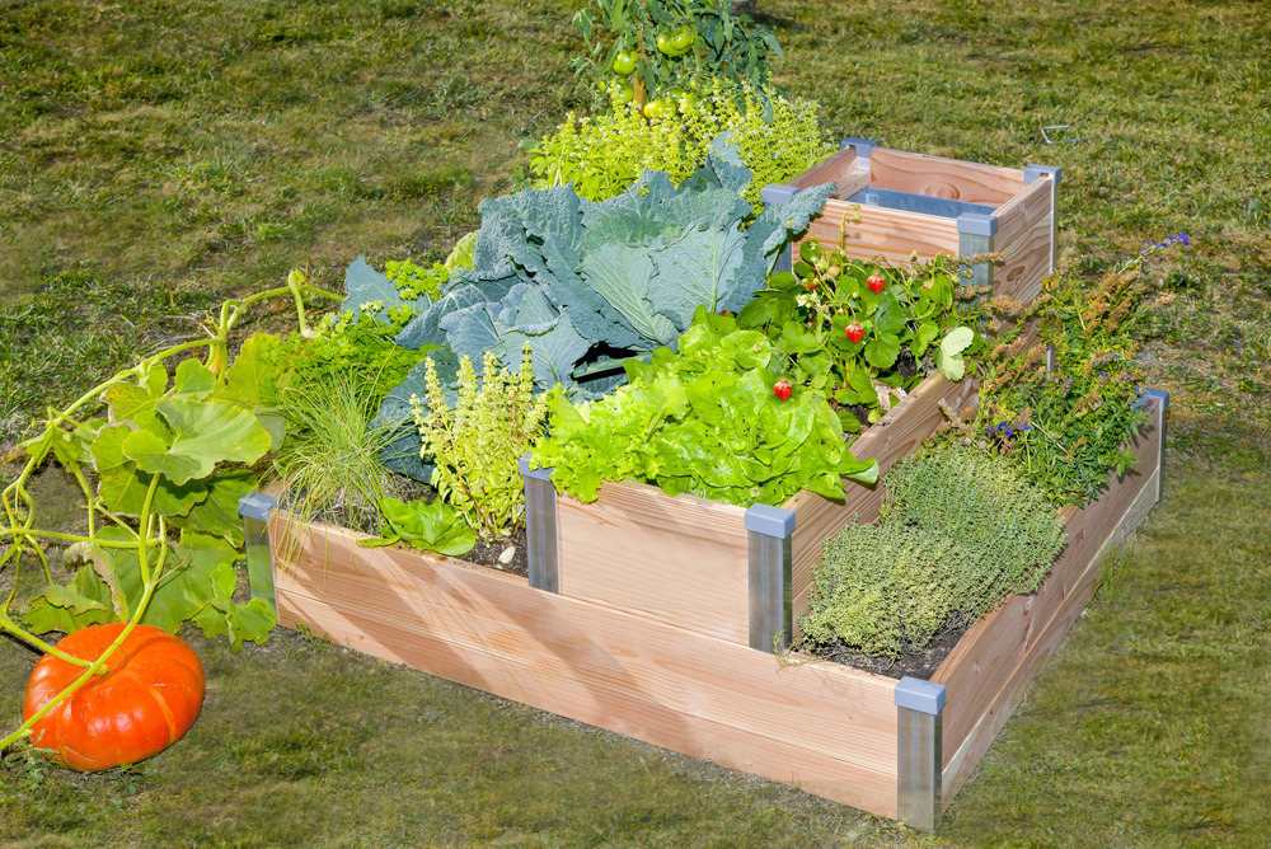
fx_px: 1837
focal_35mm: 52
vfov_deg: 26.0
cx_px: 636
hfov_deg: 38.2
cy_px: 424
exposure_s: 1/200
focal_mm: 52
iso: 100
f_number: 11
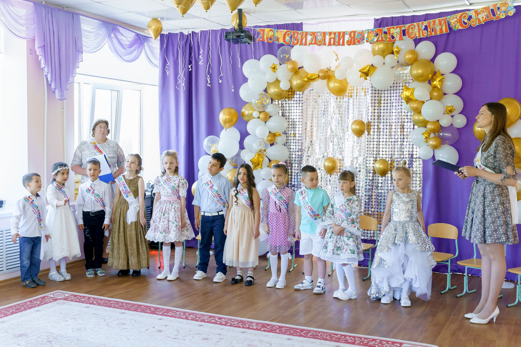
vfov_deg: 31.7
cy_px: 178
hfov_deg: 46.1
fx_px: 611
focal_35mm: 42
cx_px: 247
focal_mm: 36
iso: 2500
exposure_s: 1/160
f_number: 5
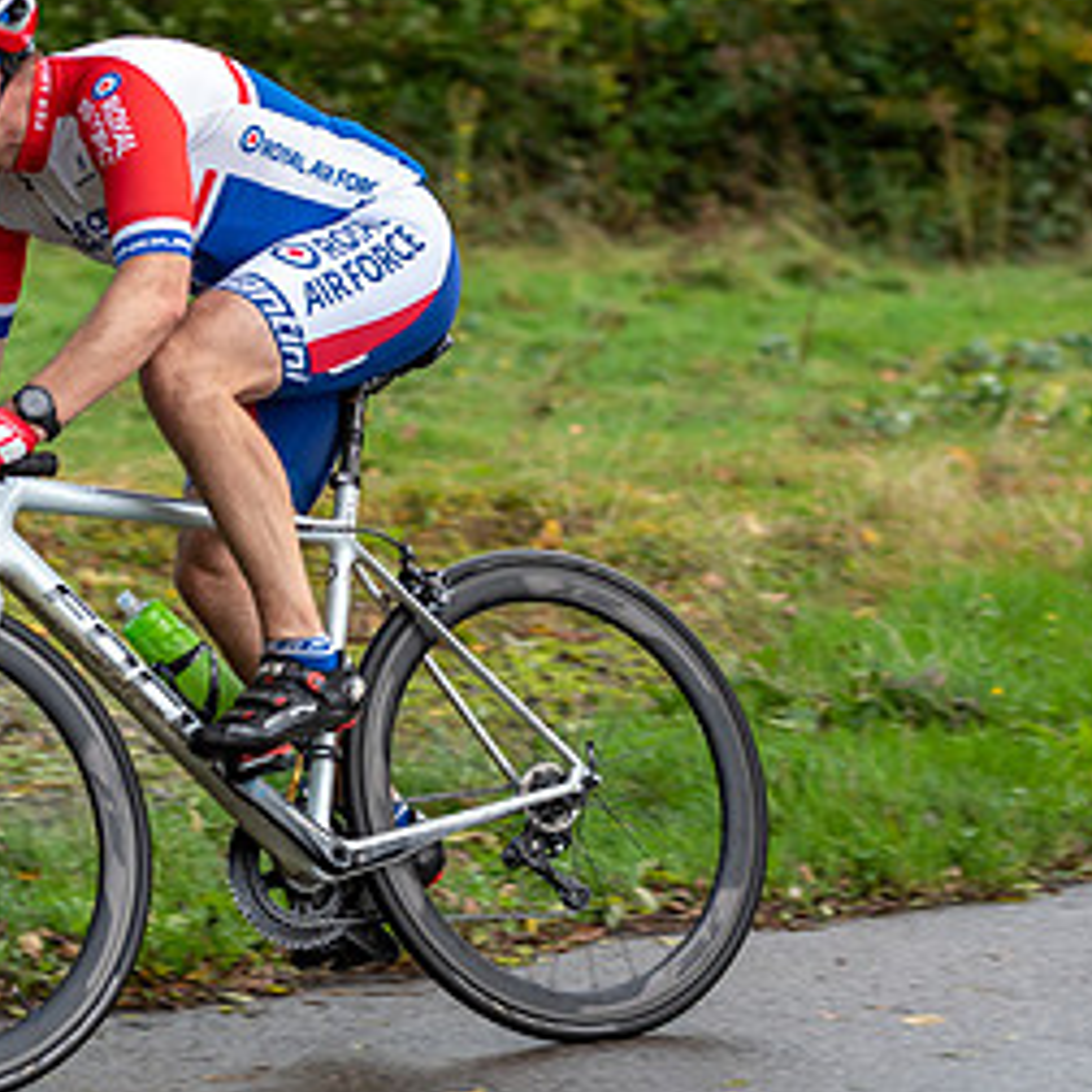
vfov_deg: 11.8
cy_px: 203
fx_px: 5246
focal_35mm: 147
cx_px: 100
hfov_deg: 11.8
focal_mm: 70
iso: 200
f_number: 3.2
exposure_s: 1/500
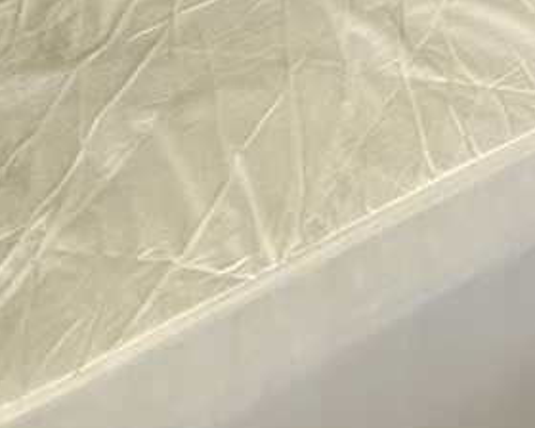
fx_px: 1235
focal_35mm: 78
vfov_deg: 13.3
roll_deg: -0.7
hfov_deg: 20.0
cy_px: -659
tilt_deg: -7.1
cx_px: 871
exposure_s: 1/60
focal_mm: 2.22
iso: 320
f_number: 2.2
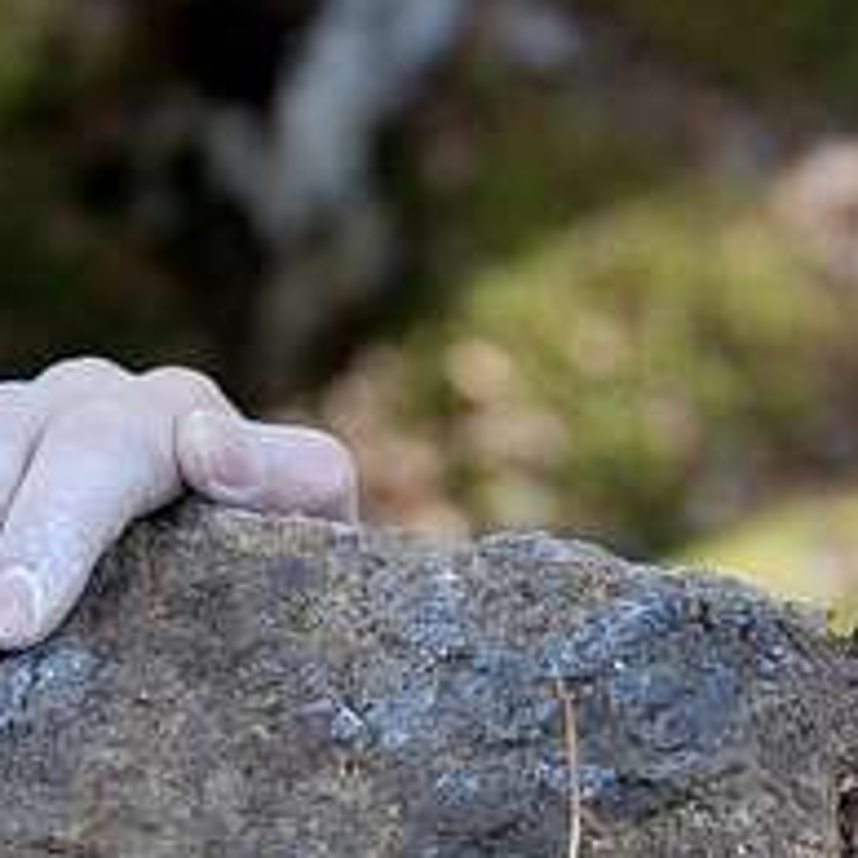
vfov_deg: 7.9
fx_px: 6197
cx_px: 615
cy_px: 630
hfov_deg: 7.9
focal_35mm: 221
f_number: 4.5
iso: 400
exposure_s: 1/250
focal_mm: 70
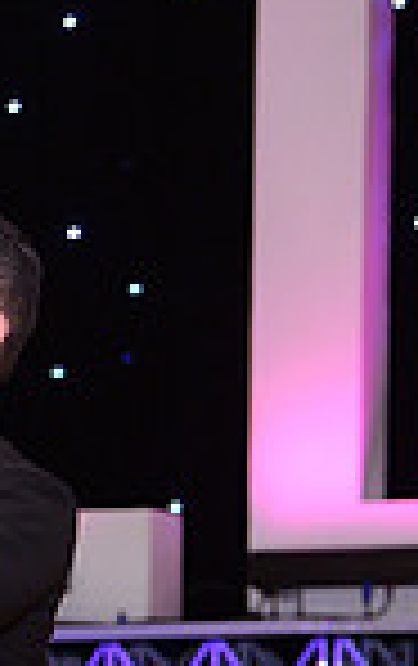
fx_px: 6155
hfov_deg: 3.9
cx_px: -402
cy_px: 914
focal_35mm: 339
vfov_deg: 6.1
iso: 1600
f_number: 4
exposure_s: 1/250
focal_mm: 85
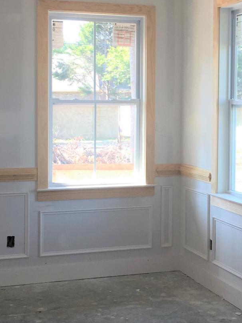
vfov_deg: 27.0
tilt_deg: -1.6
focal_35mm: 72
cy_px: 131
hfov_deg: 20.3
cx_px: 165
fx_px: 671
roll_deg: -0.7
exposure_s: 1/60
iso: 32
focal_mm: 4.15
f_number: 2.2
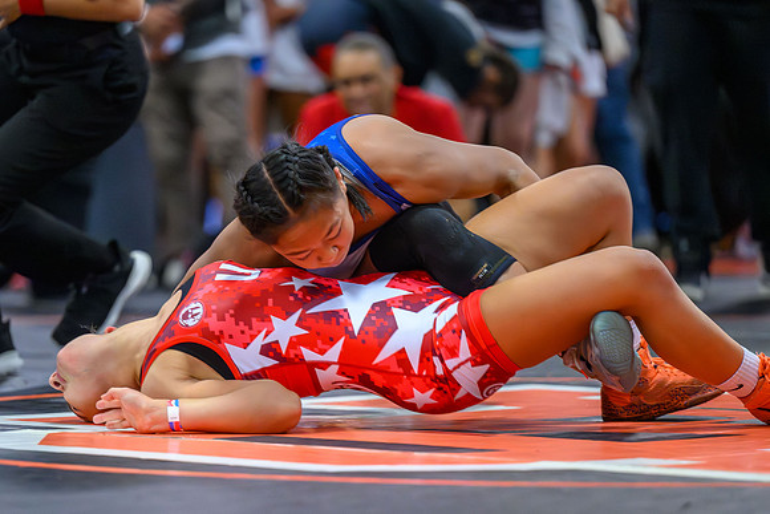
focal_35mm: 231
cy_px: 328
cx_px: 318
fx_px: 4943
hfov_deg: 8.9
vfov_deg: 5.9
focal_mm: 180
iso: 14400
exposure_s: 1/640
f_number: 2.8
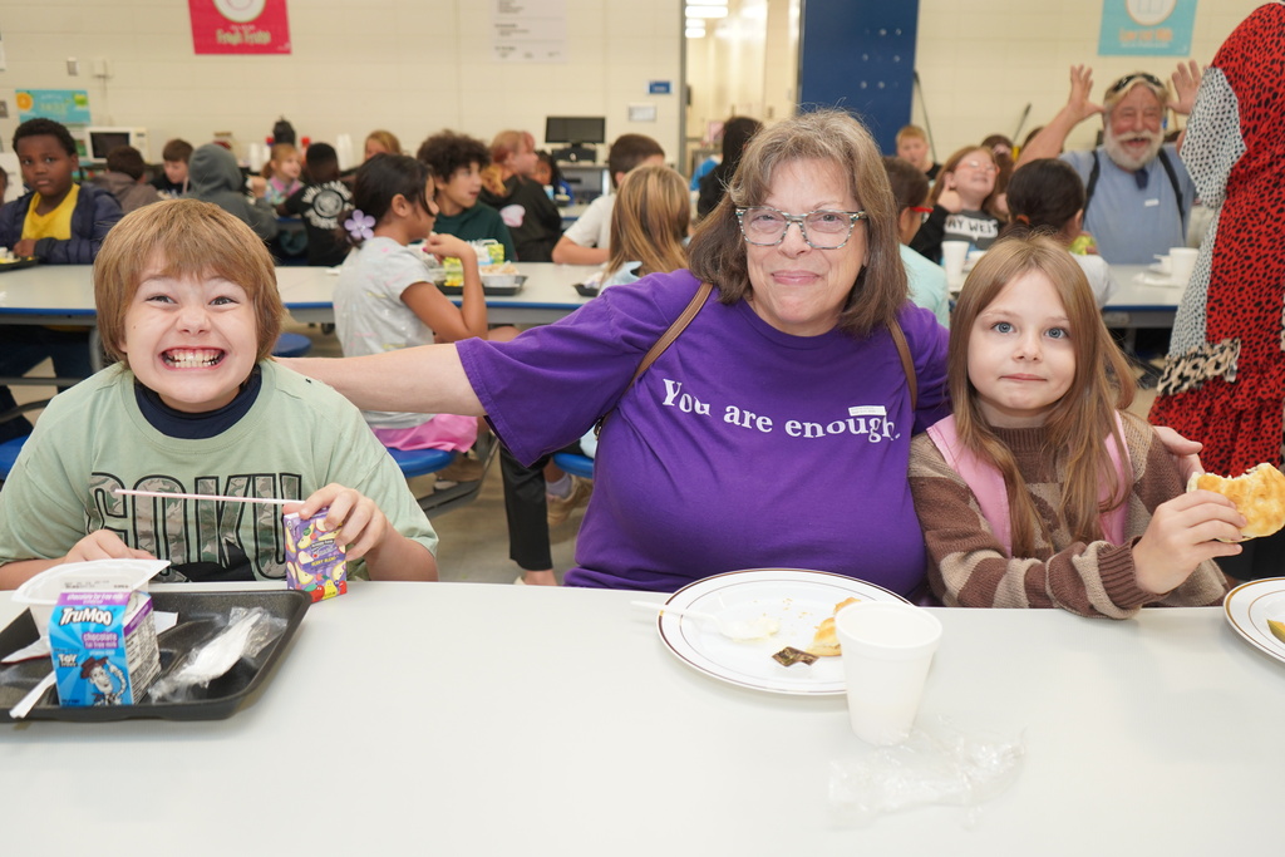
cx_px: 642
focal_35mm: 29
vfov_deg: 45.0
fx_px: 1035
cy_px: 428
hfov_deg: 63.7
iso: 1000
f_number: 4
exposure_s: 1/160
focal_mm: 29
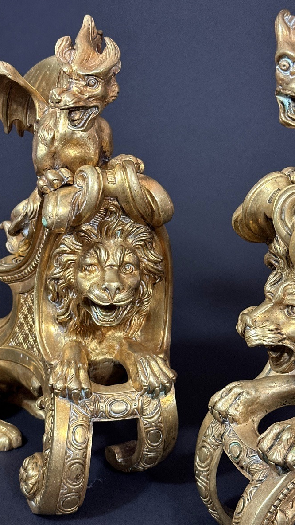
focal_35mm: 53
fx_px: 737
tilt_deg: -19.5
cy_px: 263
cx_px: 136
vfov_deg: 39.2
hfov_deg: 22.6
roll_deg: +1.1
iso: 200
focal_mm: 6.86
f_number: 1.78
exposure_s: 1/50
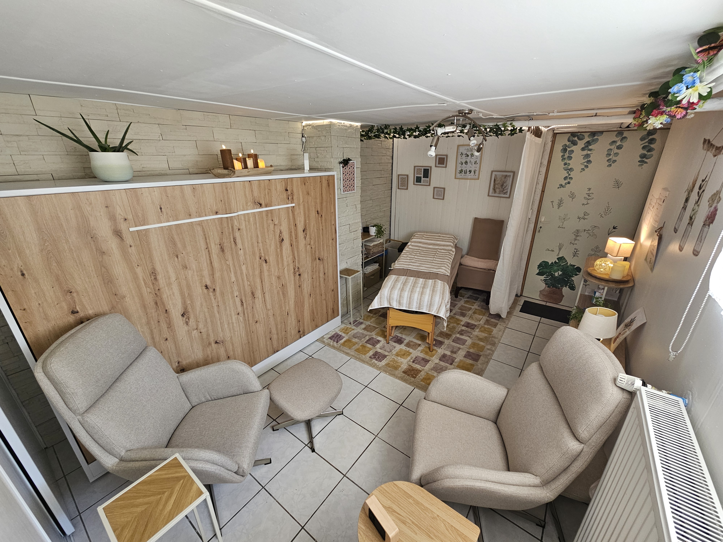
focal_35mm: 13
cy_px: 271
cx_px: 362
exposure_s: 1/60
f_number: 2.2
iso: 125
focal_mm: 2.2
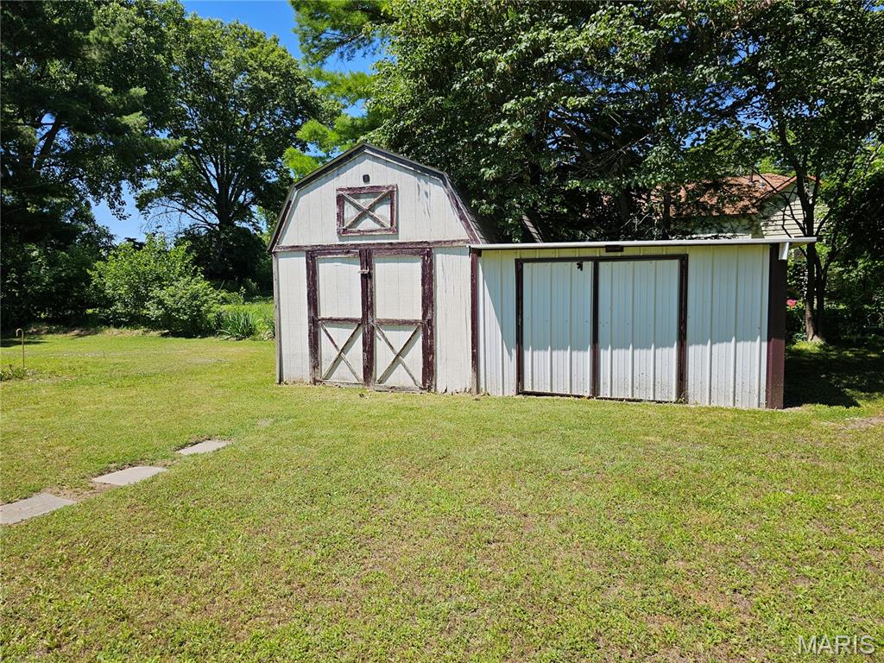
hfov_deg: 73.9
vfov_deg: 58.9
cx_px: 442
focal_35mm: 23
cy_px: 332
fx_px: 587
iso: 10
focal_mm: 6.3
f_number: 1.7
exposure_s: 1/792
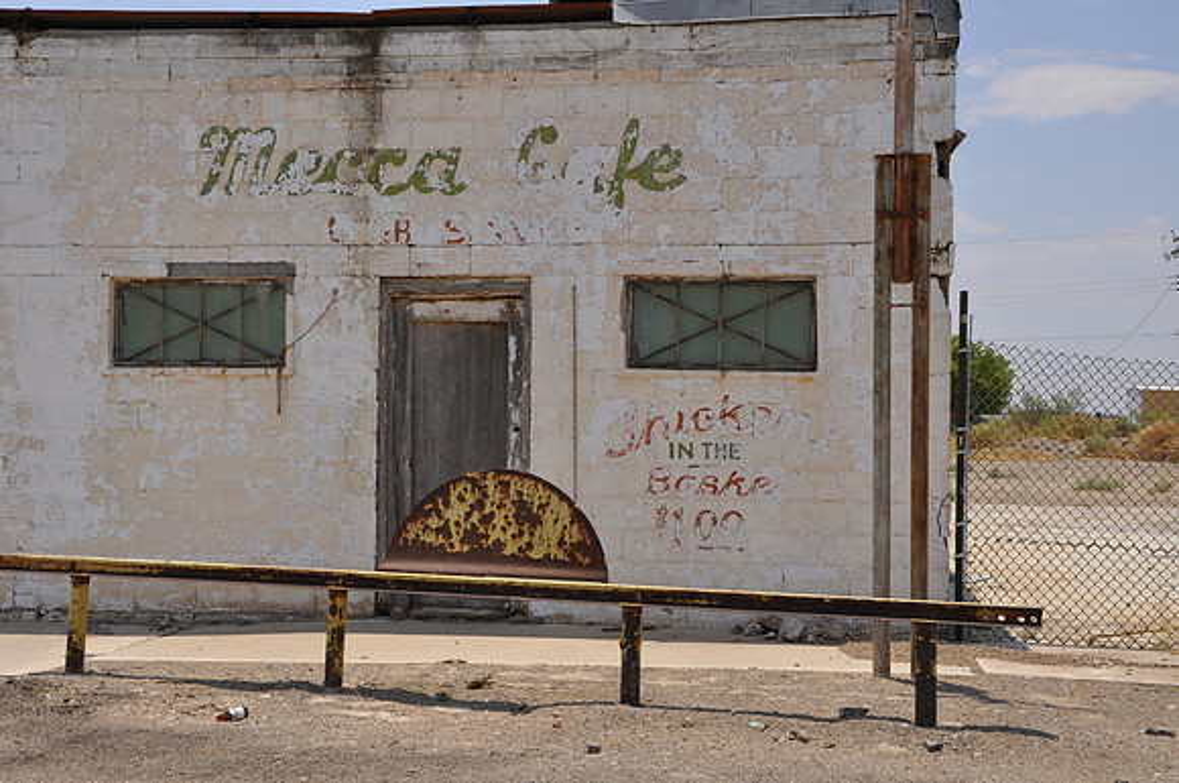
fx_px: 1570
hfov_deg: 41.2
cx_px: 590
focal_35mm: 48
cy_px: 392
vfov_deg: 28.0
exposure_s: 1/125
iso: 200
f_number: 11
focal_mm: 32
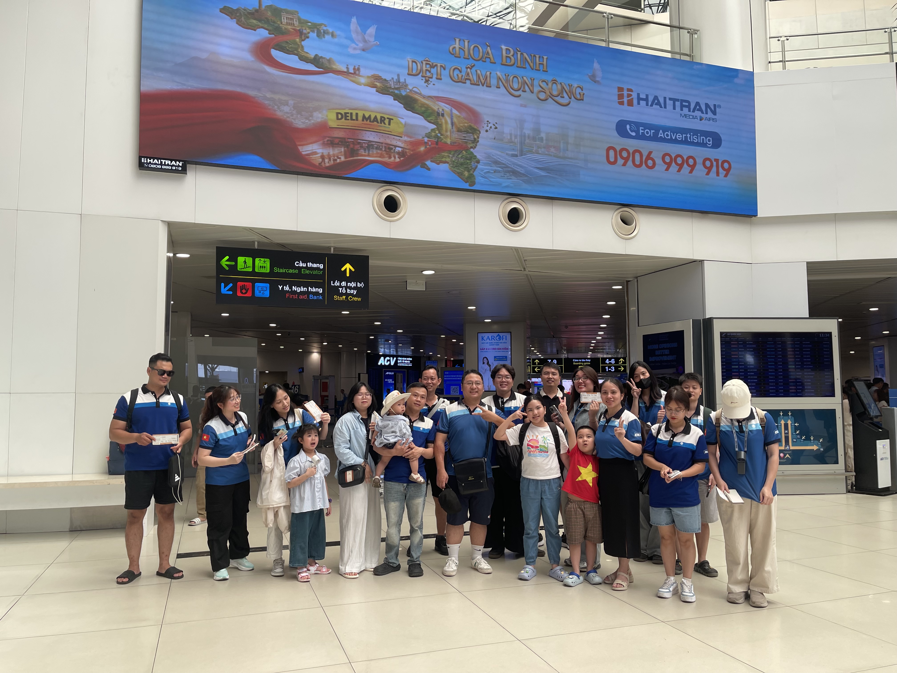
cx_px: 448
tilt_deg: +1.1
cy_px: 336
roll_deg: +0.8
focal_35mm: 25
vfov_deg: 54.9
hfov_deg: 69.4
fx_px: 648
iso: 32
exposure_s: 1/218
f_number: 1.6
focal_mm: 5.1
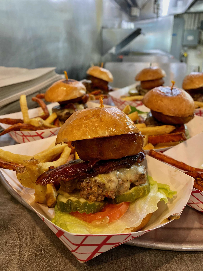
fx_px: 203
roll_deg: +1.1
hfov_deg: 53.1
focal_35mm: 26
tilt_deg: -22.8
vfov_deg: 67.3
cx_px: 102
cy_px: 136
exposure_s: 1/60
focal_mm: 4.25
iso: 320
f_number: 1.8
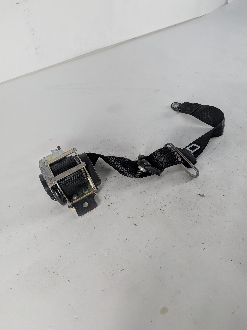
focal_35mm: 24
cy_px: 165
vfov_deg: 71.6
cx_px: 124
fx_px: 228
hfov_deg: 56.8
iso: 41
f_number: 1.7
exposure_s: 1/345
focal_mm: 4.53
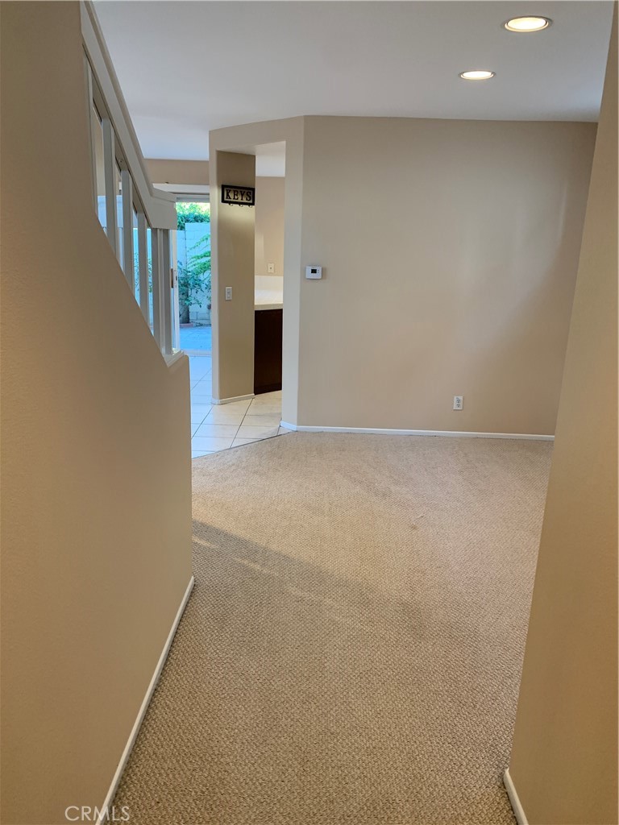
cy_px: 412
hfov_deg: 53.1
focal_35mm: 26
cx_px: 310
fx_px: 620
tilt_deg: -14.8
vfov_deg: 67.3
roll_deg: -1.4
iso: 125
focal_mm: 4.25
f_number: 1.8
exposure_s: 1/60
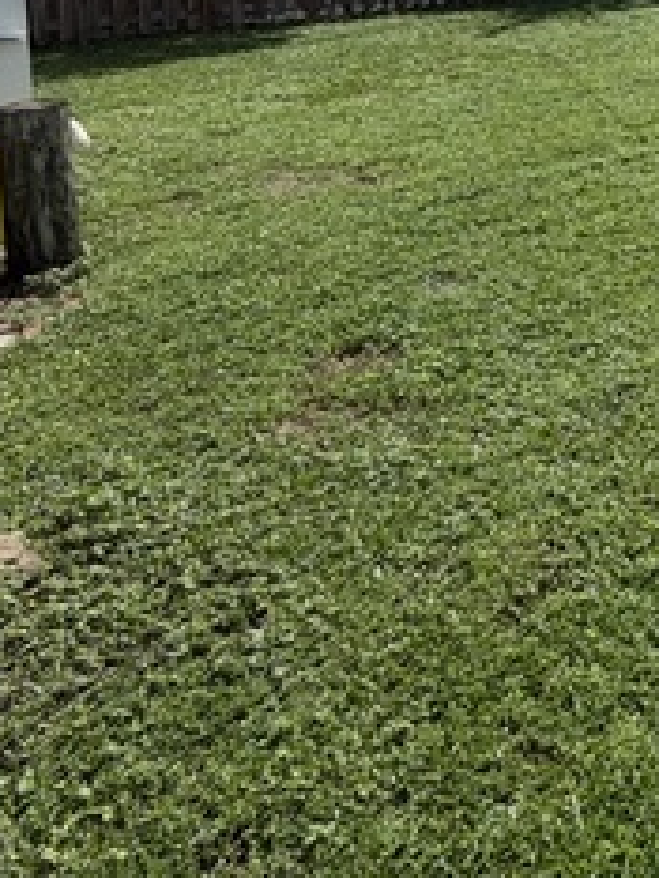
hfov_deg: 29.2
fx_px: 1014
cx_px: 855
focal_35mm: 40
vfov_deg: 40.2
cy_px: -28
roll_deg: -0.3
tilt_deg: -3.9
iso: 25
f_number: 2.2
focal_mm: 2.22
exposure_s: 1/1431
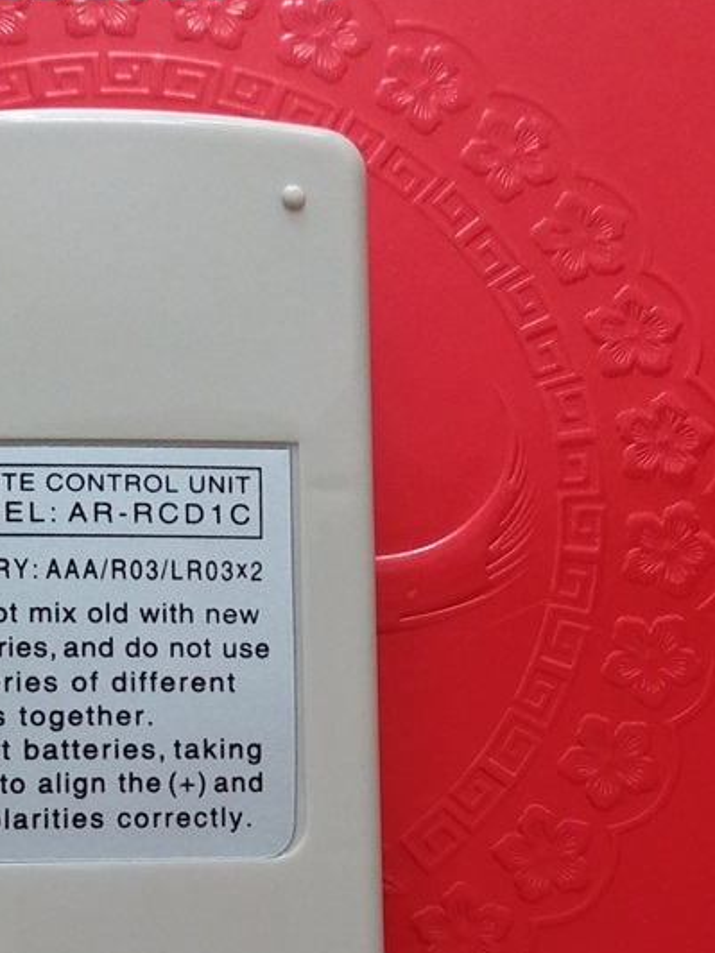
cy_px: 837
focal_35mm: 52
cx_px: 299
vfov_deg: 35.0
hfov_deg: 28.0
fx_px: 1432
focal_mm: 3.7
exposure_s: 1/17
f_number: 1.9
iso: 400
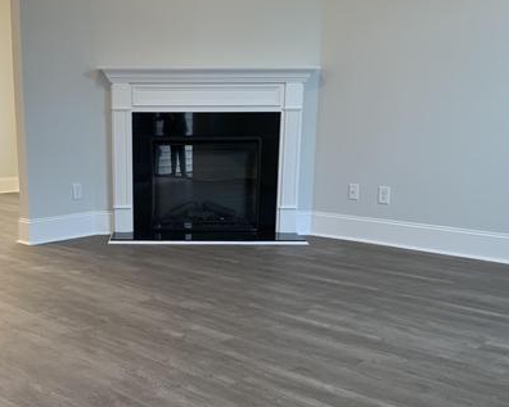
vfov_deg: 36.4
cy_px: 235
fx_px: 618
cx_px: 152
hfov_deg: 43.8
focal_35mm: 41
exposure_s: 1/60
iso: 200
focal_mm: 4.25
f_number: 1.8
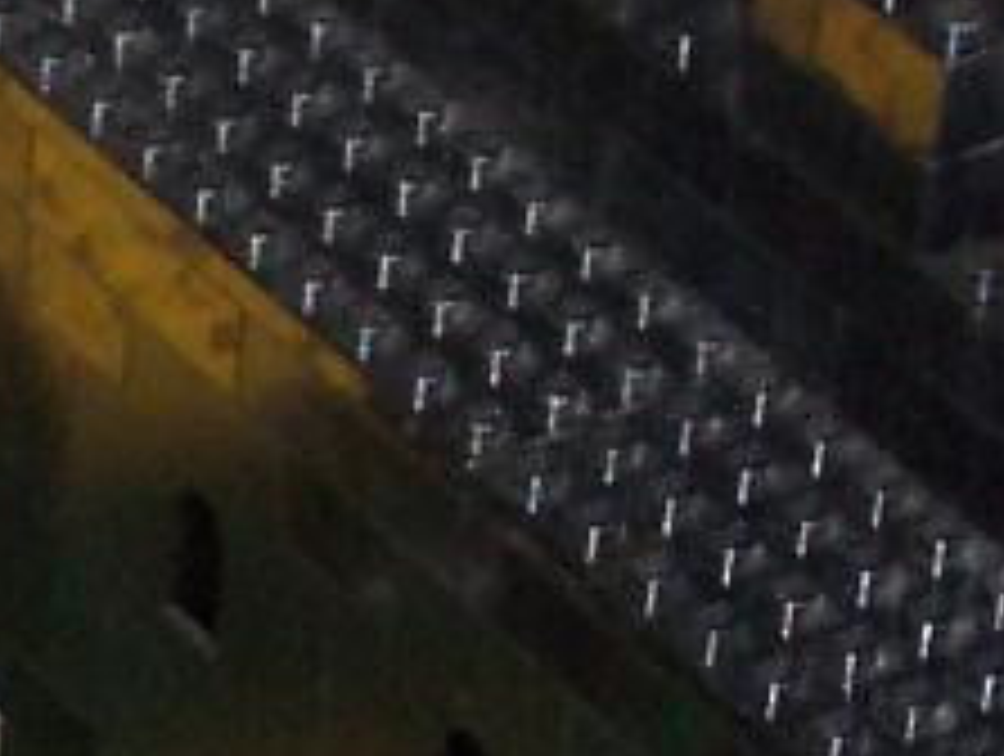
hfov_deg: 7.9
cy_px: 1575
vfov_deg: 5.9
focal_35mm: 247
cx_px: -239
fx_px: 7176
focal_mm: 7
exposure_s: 1/60
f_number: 3
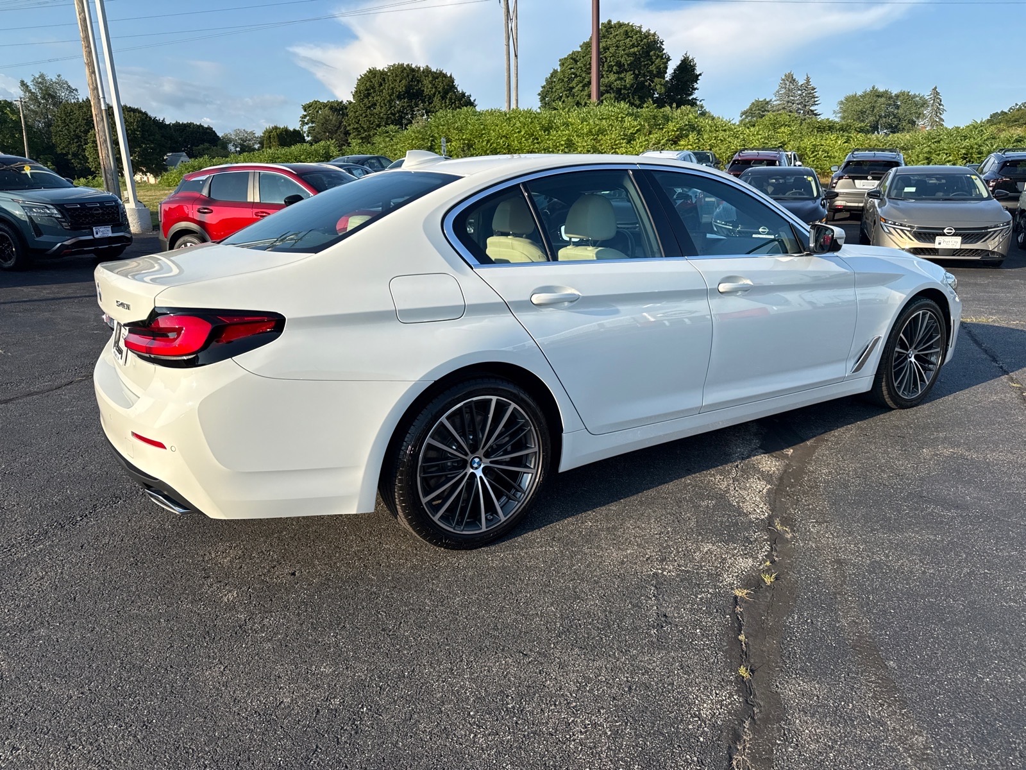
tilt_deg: -12.2
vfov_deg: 56.8
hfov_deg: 71.6
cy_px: 385
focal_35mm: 24
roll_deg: +2.8
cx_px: 513
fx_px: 711
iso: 80
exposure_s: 1/2611
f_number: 1.78
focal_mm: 6.76
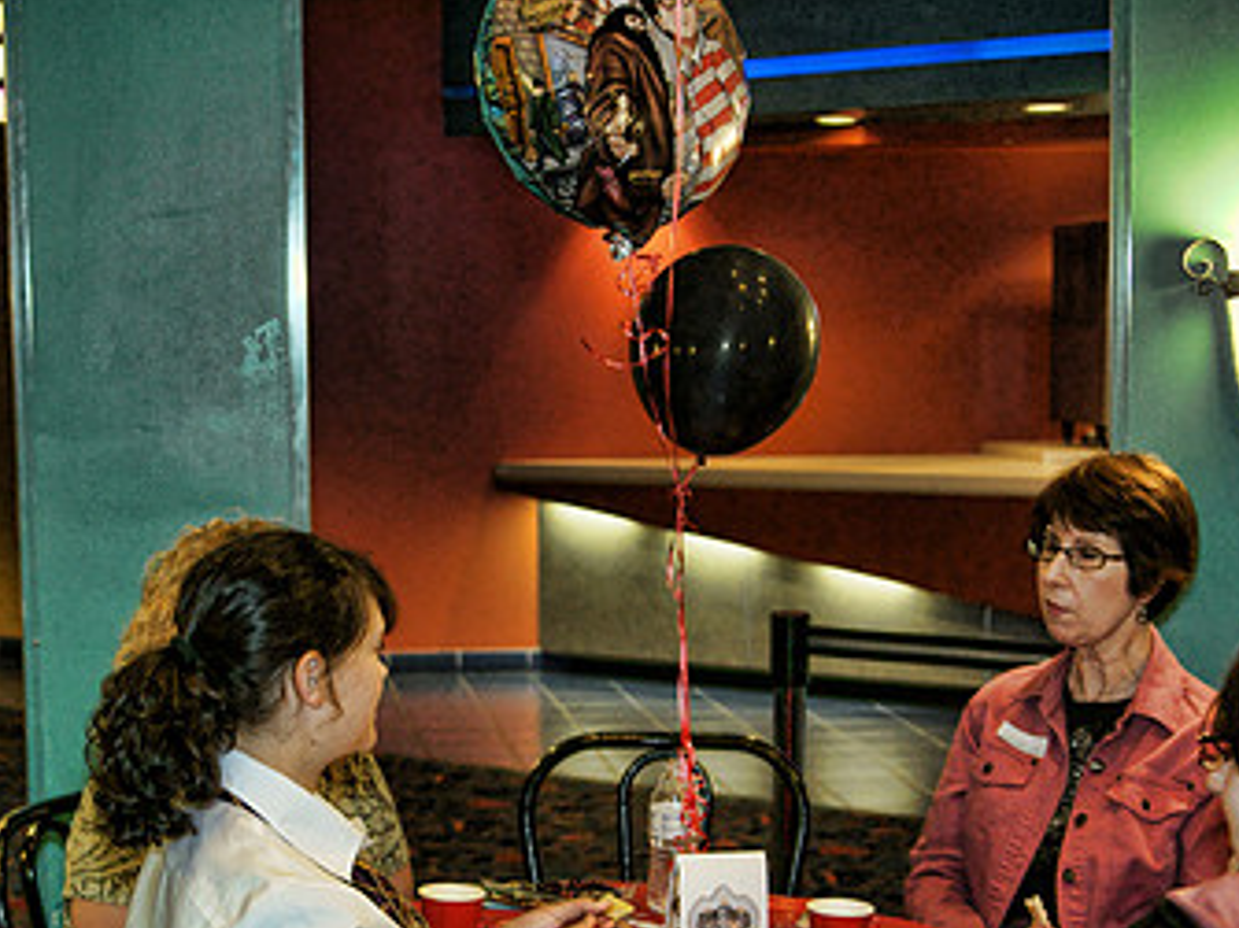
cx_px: 385
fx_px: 2683
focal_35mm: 75
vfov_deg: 19.5
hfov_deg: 25.8
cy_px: 704
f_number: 2.8
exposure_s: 1/60
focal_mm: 30
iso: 800
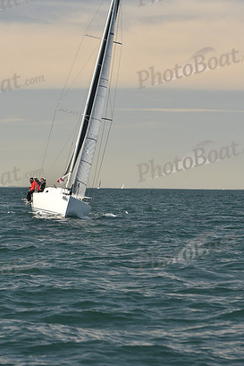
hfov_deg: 8.1
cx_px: 91
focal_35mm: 170
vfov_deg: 12.1
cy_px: 125
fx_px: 1727
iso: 250
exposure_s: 1/640
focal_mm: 120
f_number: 5
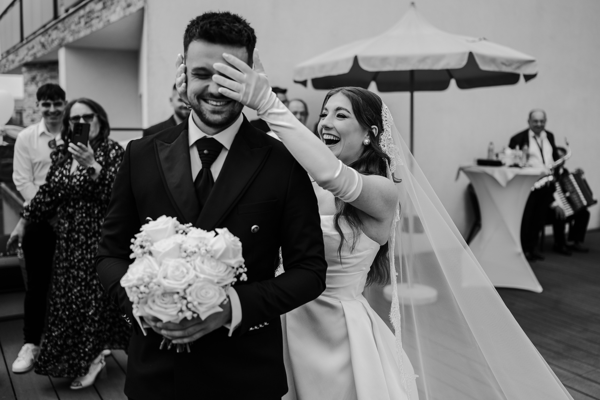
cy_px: 200
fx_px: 583
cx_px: 300
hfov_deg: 54.4
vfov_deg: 37.9
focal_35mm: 35
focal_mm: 35
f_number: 2
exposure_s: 1/3200
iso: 100
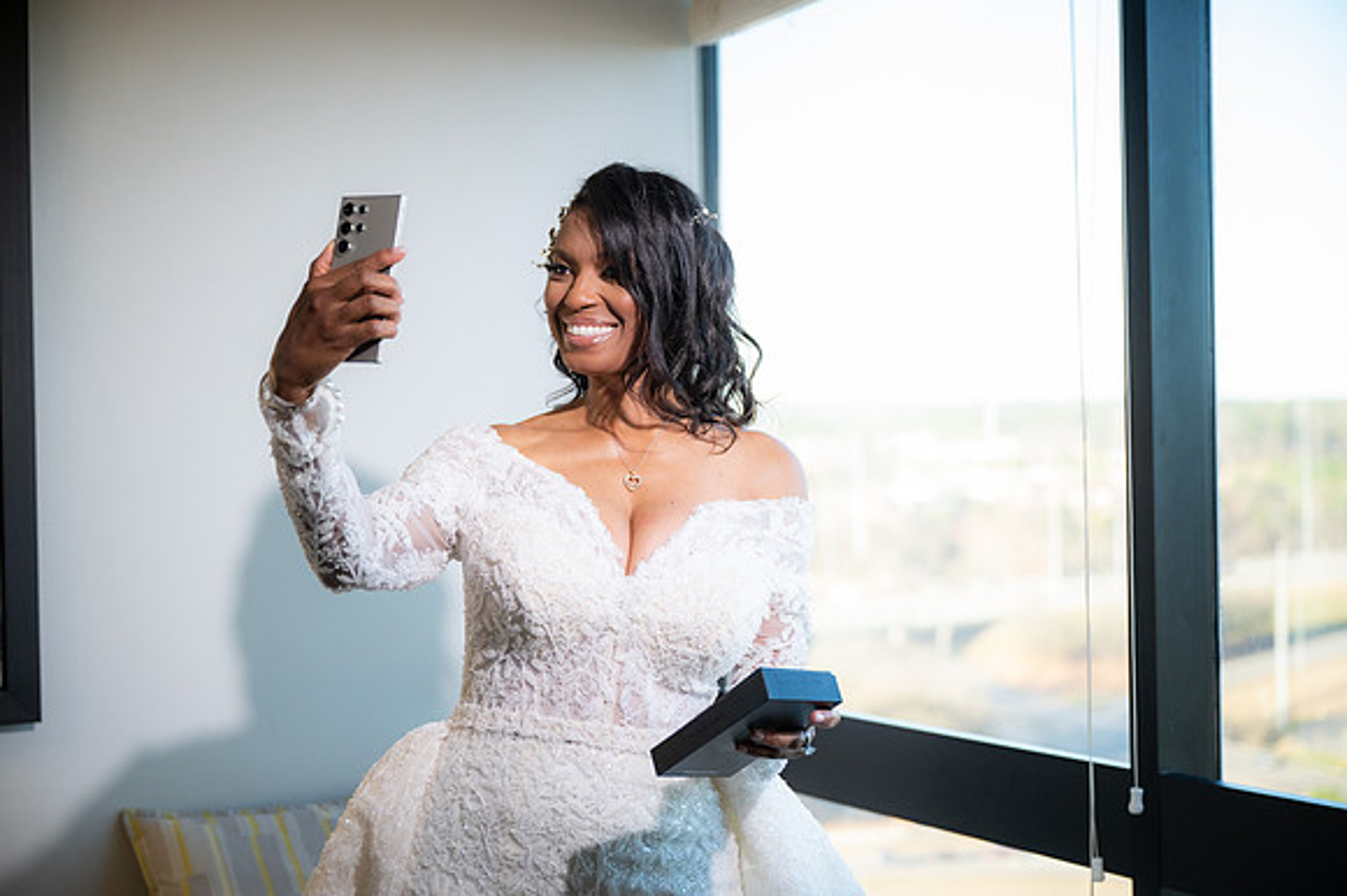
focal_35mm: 56
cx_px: 674
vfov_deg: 24.2
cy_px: 448
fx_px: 2094
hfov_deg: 35.7
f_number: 2.8
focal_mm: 56
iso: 1600
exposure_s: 1/125
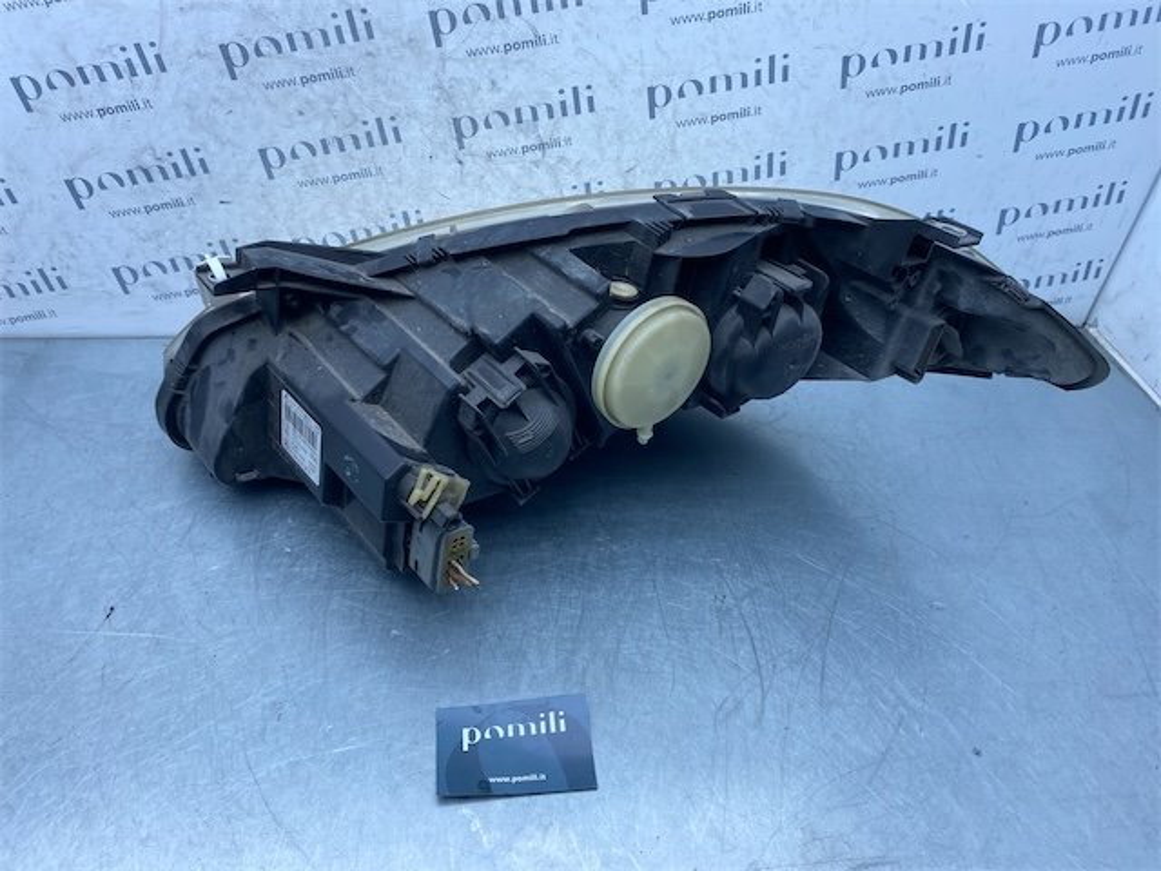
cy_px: 436
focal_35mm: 26
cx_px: 580
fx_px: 872
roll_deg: -4.2
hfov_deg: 67.3
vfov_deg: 53.1
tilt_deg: -42.5
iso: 32
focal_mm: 4.25
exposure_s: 1/654
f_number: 1.8
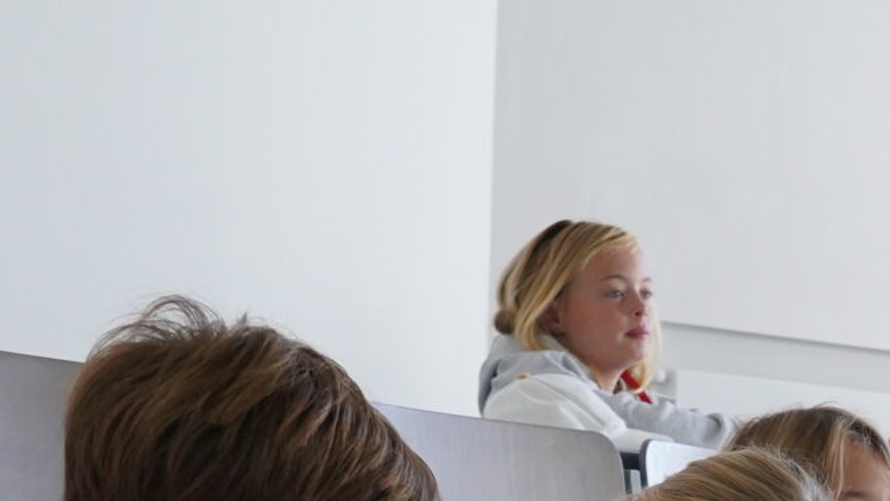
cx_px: 1140
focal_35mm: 96
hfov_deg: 20.4
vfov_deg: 11.0
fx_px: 2266
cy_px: 1113
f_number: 5
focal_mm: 24
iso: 1600
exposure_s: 1/250
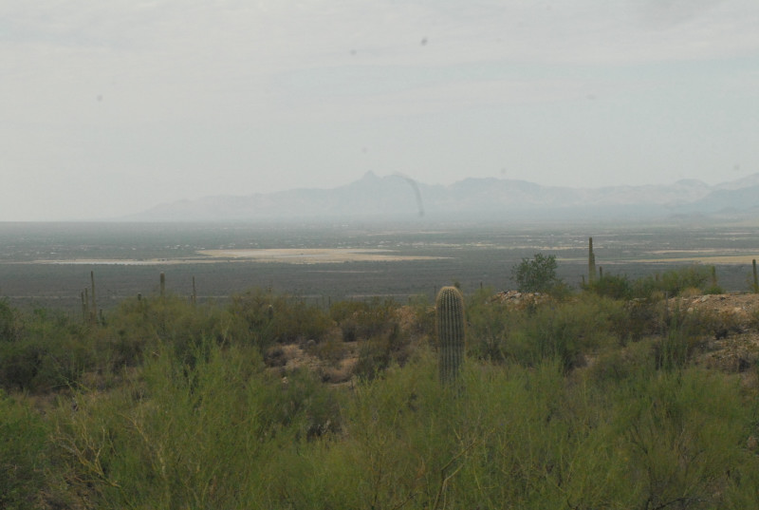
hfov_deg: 19.4
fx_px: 2218
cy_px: 255
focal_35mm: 105
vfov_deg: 13.1
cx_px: 380
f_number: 14
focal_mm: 70
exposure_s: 1/800
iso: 1600
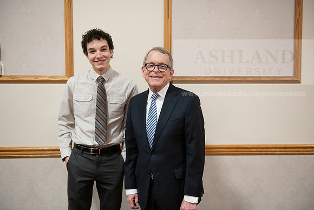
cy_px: 105
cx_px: 157
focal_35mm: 40
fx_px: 349
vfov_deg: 33.4
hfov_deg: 48.4
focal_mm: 40
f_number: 3.2
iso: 2500
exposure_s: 1/200
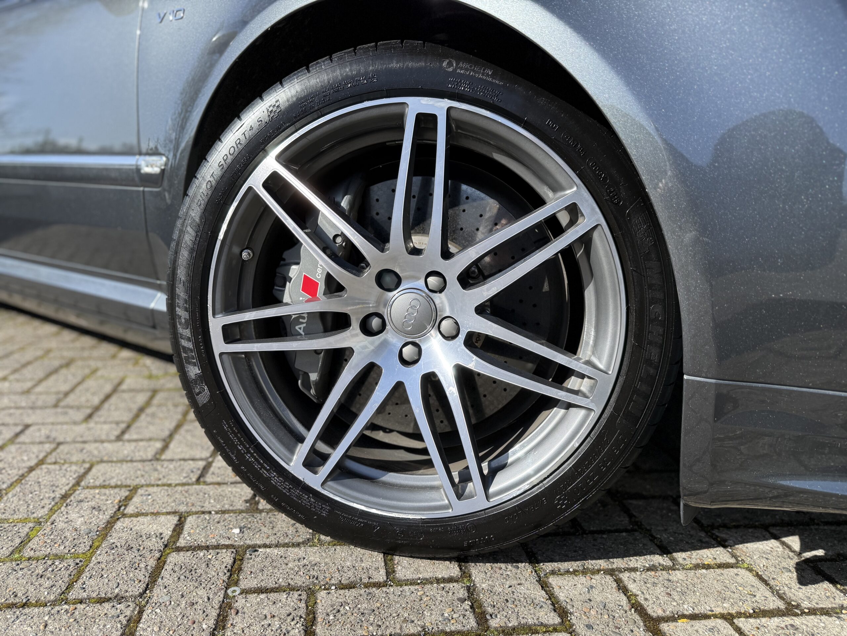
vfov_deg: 56.8
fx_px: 587
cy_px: 318
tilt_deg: -11.0
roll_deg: -1.0
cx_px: 424
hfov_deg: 71.6
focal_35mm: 24
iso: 100
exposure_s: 1/2525
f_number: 1.78
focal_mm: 6.76
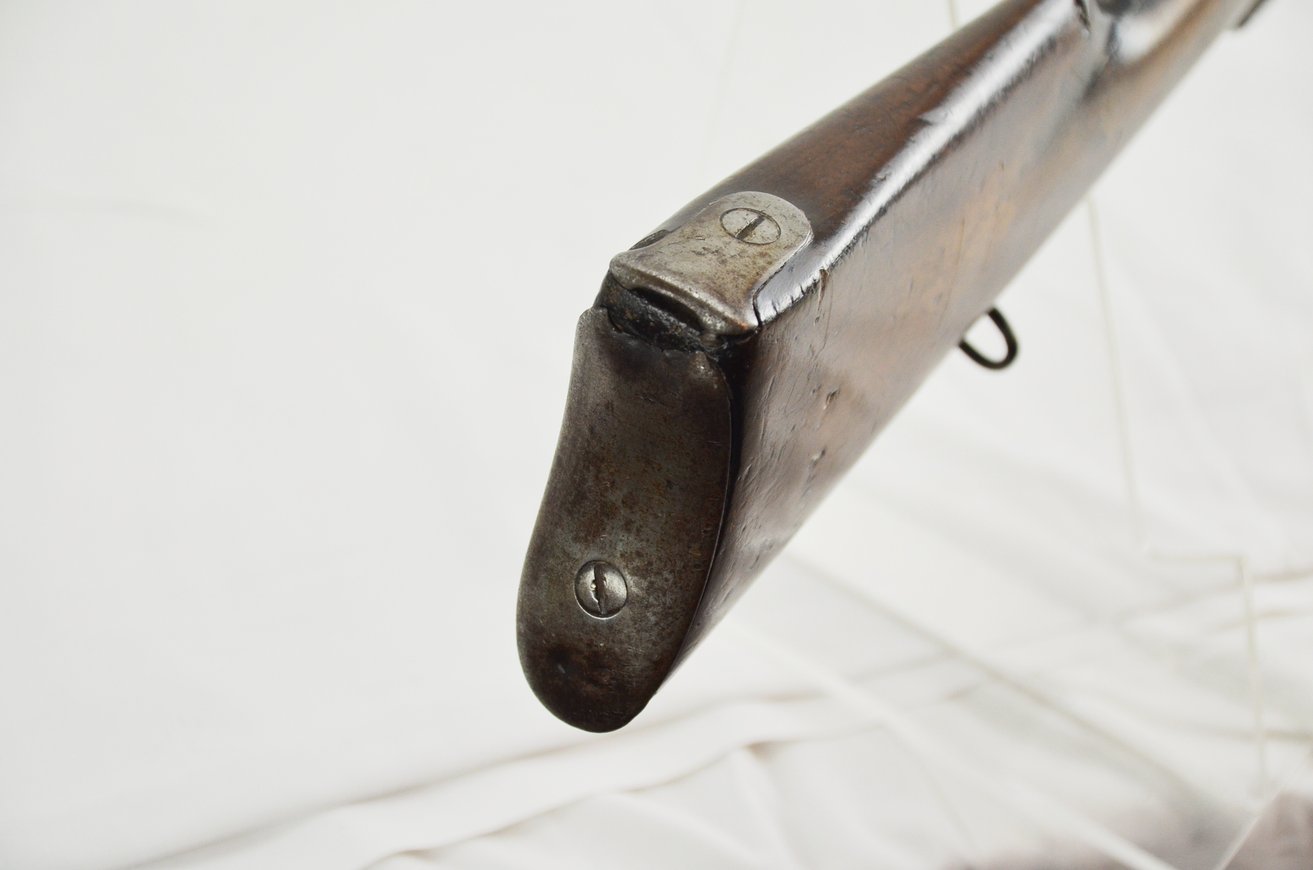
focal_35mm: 112
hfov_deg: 18.2
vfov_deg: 12.1
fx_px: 4095
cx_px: 656
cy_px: 435
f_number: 5.3
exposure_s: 1/250
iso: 720
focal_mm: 75
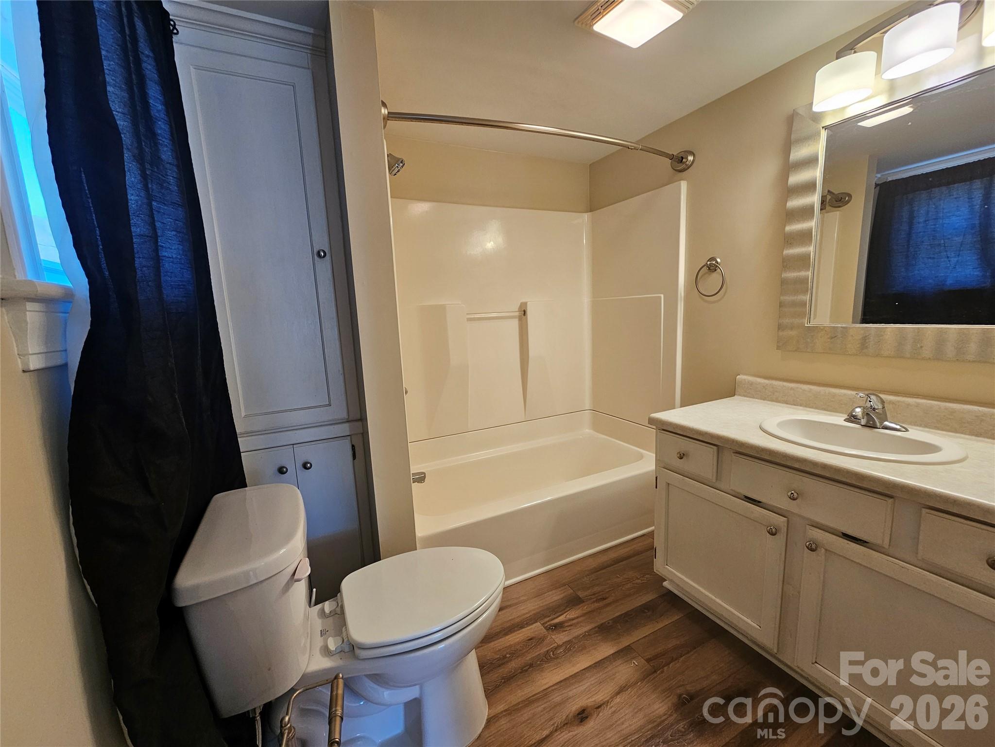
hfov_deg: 106.2
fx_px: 374
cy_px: 374
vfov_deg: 89.9
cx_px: 498
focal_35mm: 13
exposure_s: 1/60
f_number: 2.2
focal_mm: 2.2
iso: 125
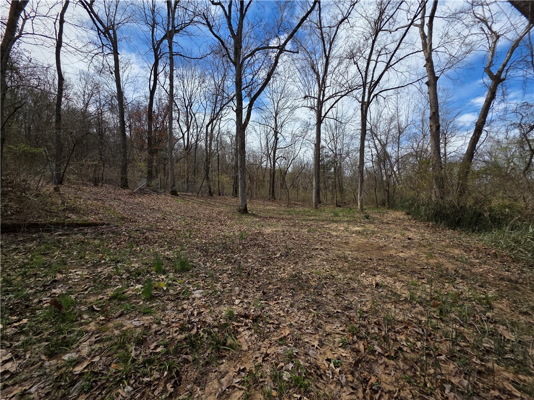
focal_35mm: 13
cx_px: 267
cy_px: 200
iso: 40
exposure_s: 1/1538
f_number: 1.9
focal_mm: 2.2
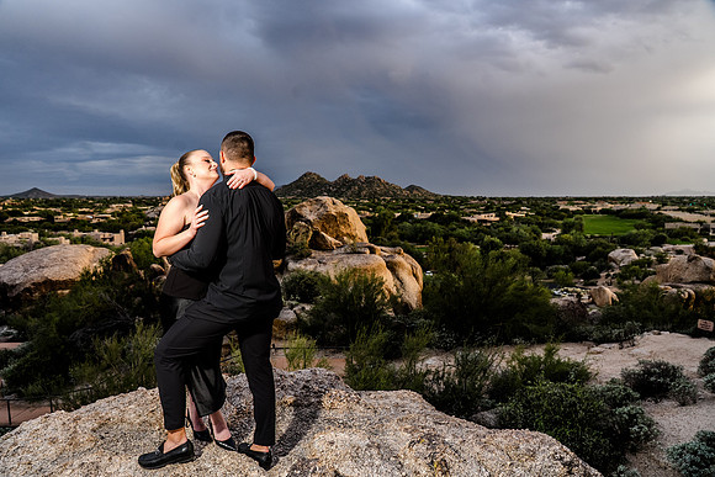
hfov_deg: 73.7
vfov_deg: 53.2
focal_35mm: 24
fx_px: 477
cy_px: 238
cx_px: 358
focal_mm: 24
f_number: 5.6
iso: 250
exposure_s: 1/250
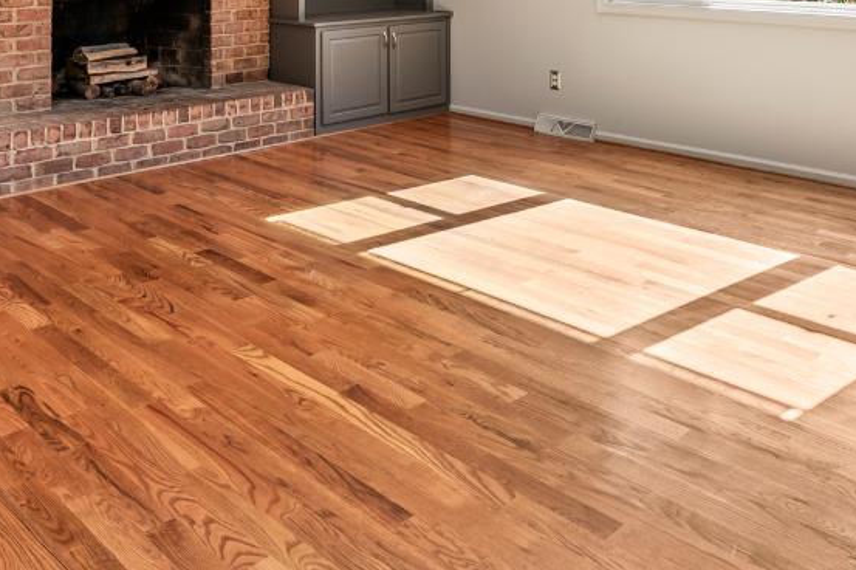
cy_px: -68
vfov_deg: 30.9
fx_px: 903
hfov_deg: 50.7
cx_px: 438
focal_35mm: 38
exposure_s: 1/6
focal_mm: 14
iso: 200
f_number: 8
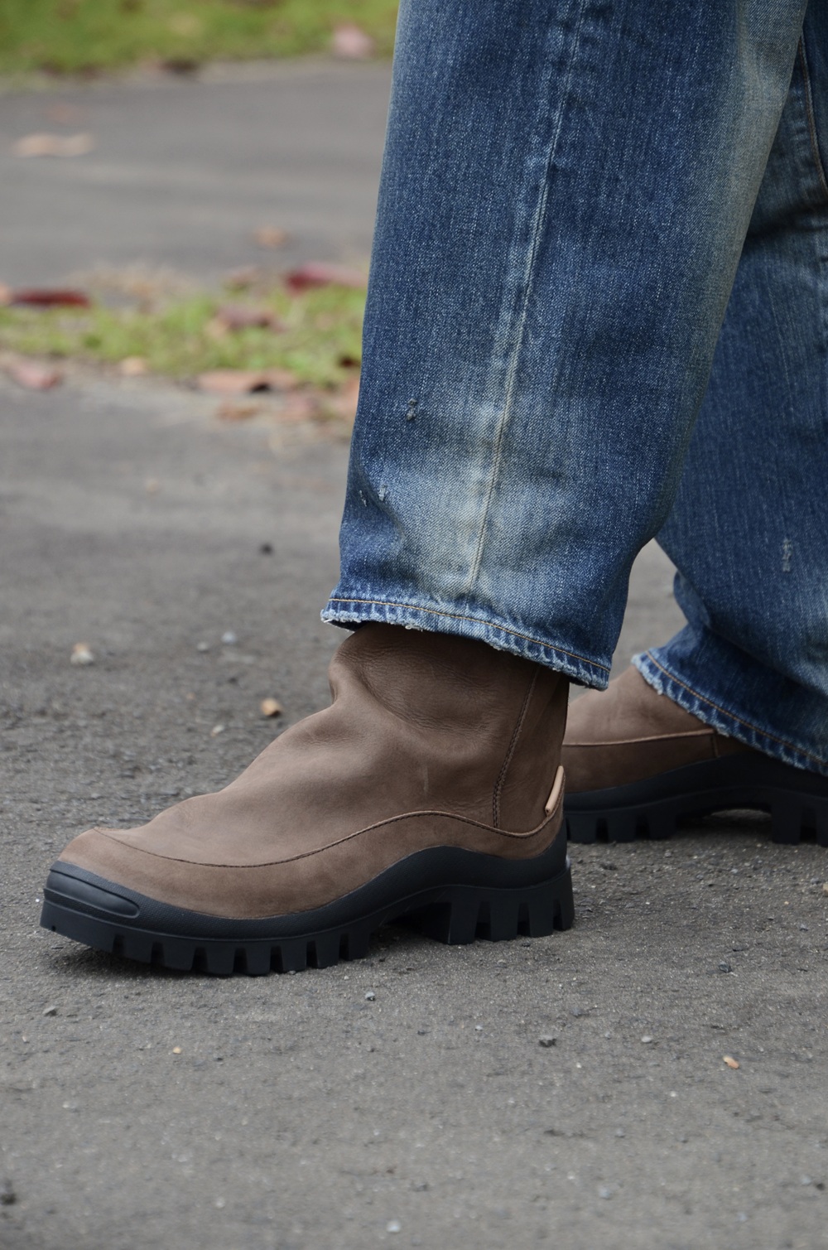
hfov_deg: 7.3
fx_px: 6495
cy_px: 625
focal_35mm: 188
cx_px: 414
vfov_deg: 11.0
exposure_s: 1/250
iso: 320
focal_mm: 125
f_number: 6
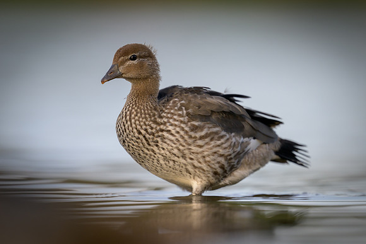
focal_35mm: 656
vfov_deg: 2.1
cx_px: 129
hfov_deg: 3.1
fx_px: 6671
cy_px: 145
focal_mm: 400
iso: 220
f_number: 2.8
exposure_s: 1/2500
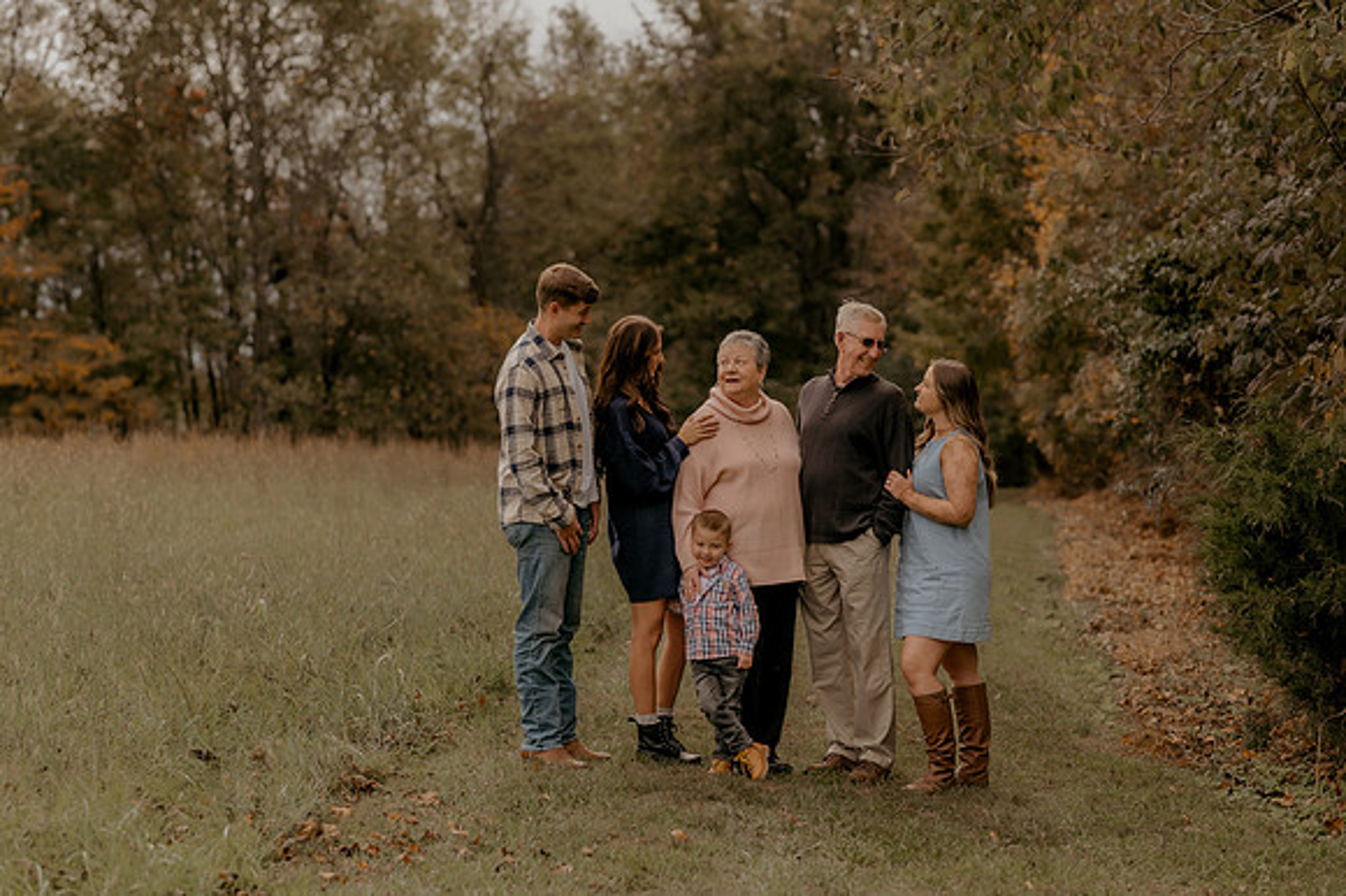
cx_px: 673
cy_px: 448
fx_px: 3176
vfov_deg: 16.1
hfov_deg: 23.9
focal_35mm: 85
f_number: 2.8
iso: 125
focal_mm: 85
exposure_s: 1/800
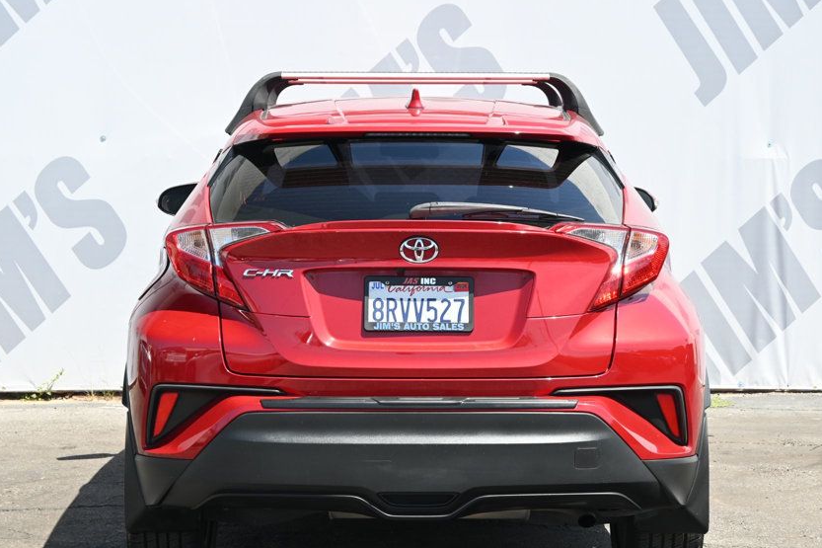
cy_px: 317
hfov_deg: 23.5
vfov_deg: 15.8
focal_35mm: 87
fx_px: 1977
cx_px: 421
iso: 250
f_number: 6
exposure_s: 1/250
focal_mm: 47
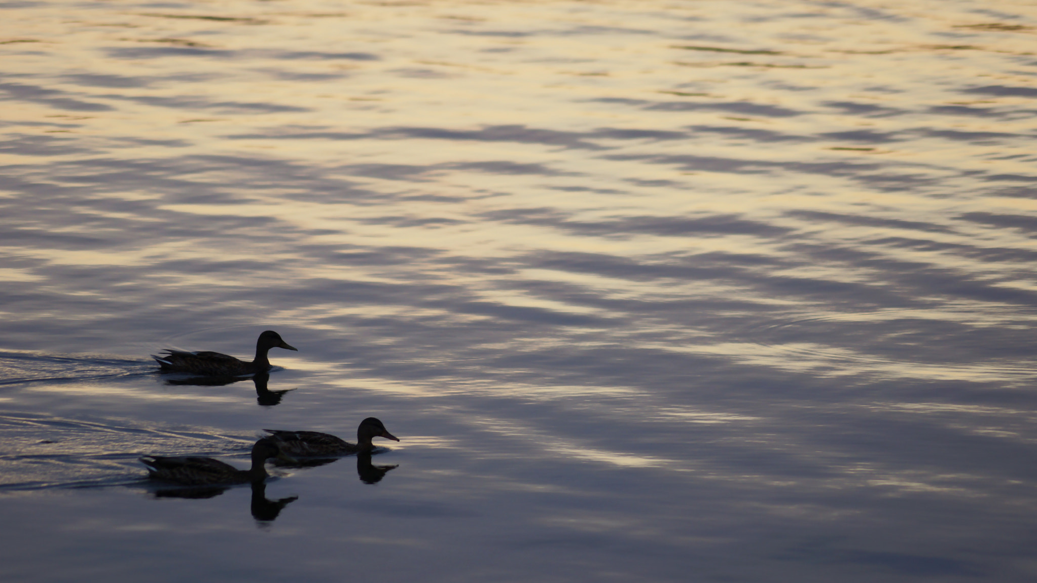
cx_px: 519
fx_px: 6489
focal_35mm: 236
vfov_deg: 5.1
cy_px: 325
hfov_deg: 9.1
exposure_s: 1/250
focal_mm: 150
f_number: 4.5
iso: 125
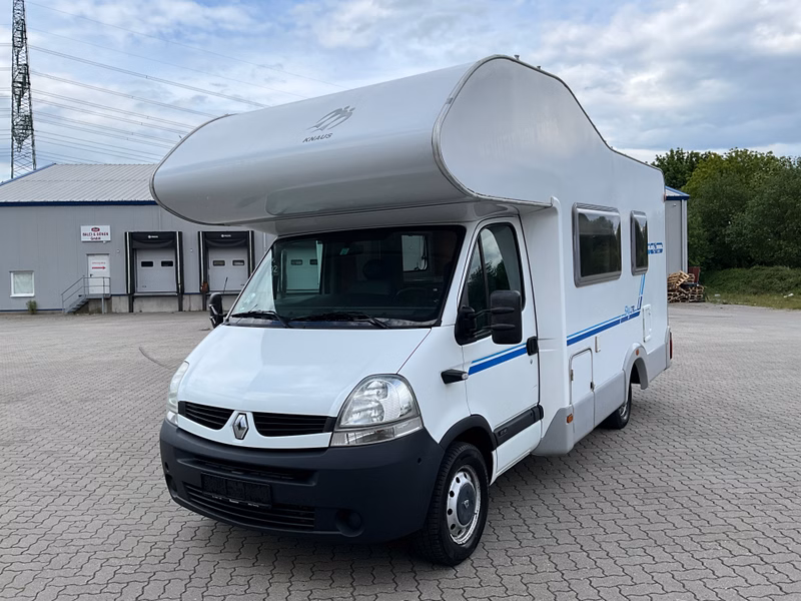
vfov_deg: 48.2
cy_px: 300
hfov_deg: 61.7
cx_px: 400
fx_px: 671
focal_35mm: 29
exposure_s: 1/1377
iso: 25
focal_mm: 3
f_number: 1.8
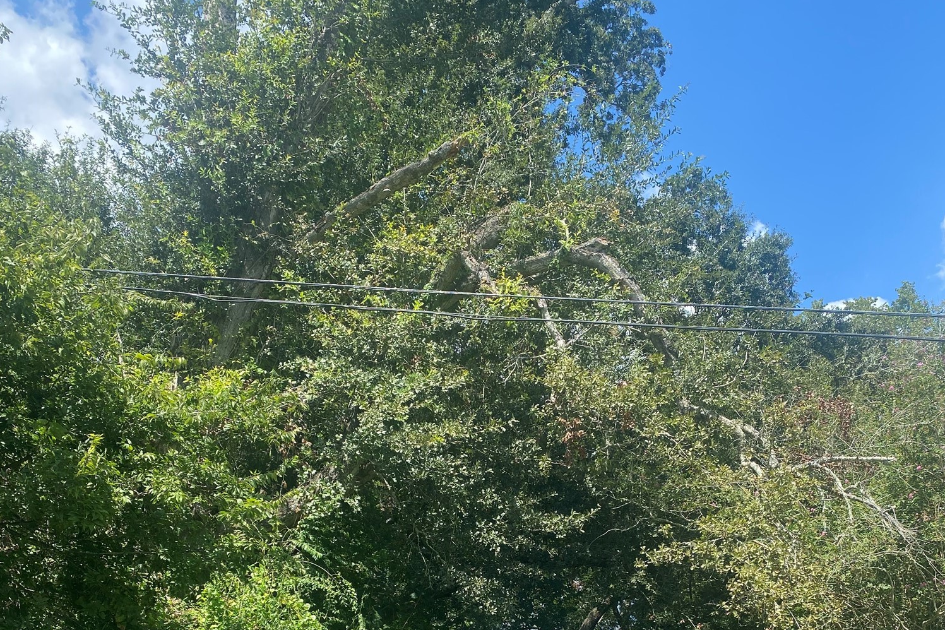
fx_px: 971
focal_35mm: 37
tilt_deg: +10.0
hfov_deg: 51.9
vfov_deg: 33.1
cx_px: 471
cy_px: 625
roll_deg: -0.9
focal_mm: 4.25
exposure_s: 1/1218
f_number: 1.8
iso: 32
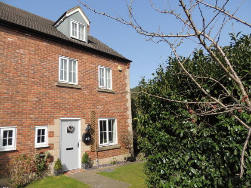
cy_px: 94
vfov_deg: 56.8
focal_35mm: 24
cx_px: 126
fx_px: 174
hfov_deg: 71.6
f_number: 3
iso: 100
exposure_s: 1/1250
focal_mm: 4.3
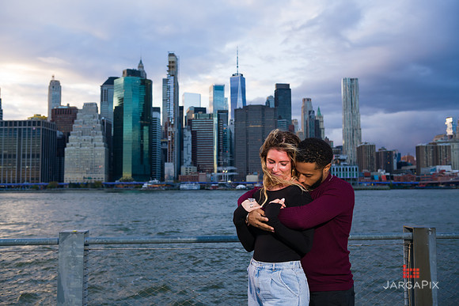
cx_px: 230
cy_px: 153
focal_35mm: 38
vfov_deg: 35.1
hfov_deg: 50.7
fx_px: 485
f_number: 4
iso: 250
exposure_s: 1/200
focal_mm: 38
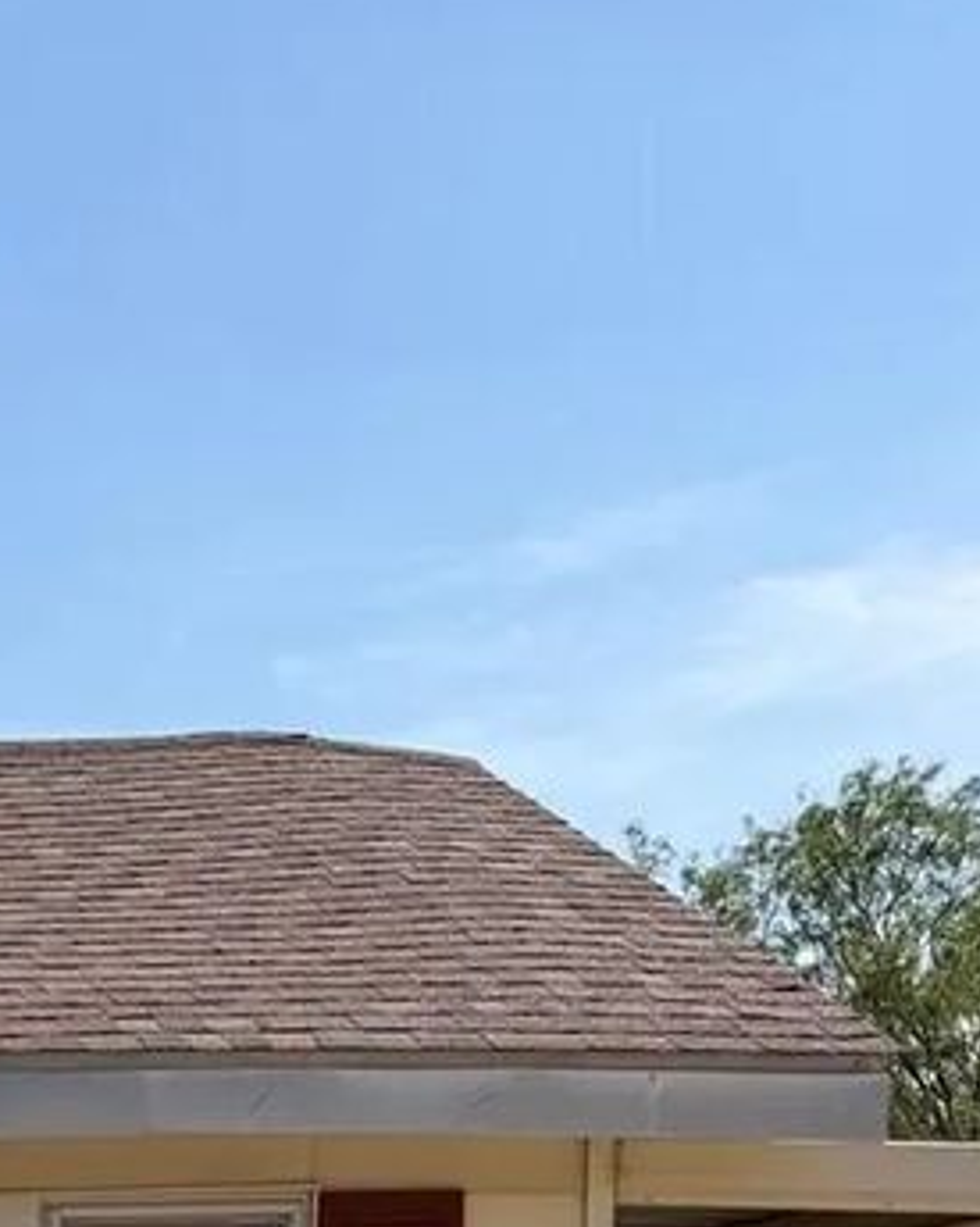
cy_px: 1896
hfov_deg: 14.7
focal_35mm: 93
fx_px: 3373
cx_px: -720
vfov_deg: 18.1
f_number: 1.78
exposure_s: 1/5319
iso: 80
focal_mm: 6.76
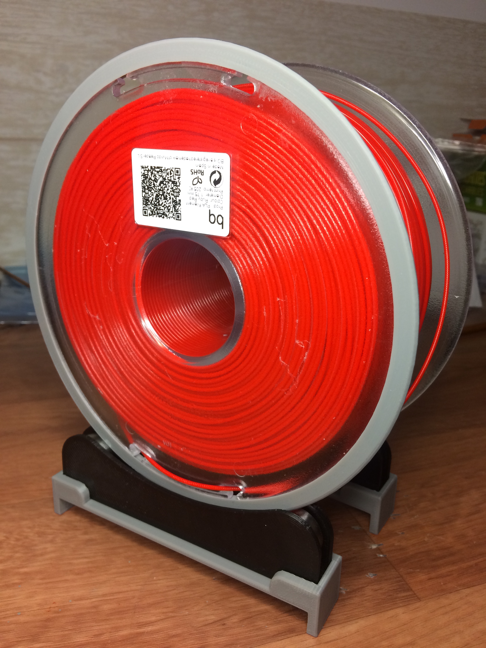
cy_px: 324
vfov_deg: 61.7
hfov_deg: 48.2
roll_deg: -0.7
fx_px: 543
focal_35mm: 29
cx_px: 243
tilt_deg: -18.8
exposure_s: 1/33
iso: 50
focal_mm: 4.15
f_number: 2.2
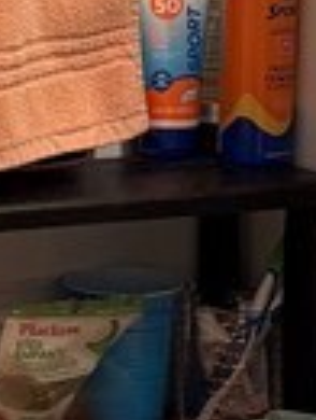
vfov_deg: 10.4
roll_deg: -0.1
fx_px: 2293
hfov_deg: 7.6
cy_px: 120
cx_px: -284
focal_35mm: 189
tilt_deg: -9.2
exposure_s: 1/60
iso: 200
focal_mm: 6.76
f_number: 1.78
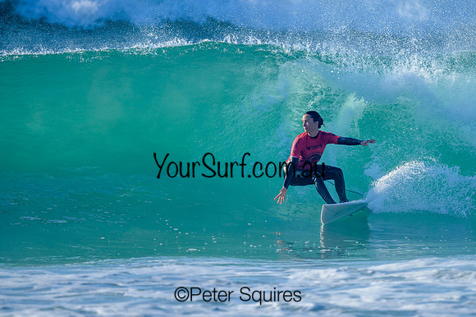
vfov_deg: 1.3
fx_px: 13516
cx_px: 304
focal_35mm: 1022
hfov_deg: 2.0
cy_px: 133
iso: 360
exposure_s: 1/2000
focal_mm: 800
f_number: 6.3
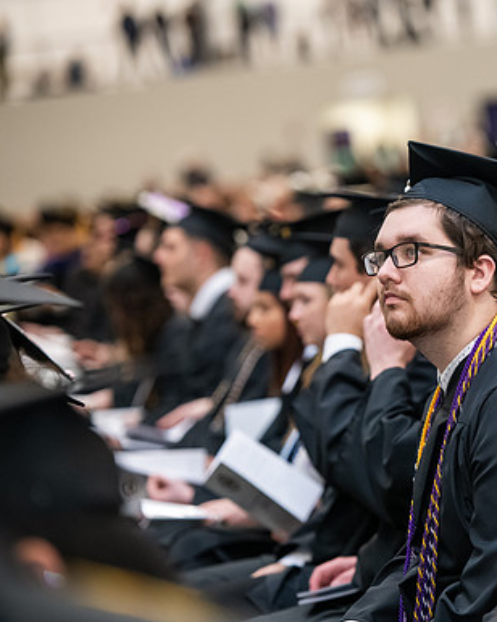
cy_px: 311
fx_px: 3641
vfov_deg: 9.8
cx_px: 458
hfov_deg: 7.8
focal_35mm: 198
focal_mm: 140
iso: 3200
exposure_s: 1/200
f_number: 3.2
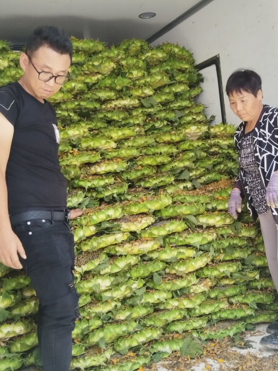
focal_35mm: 41
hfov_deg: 34.9
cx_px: 178
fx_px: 439
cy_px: 200
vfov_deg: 45.8
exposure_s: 1/270
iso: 100
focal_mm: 4.95
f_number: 1.9
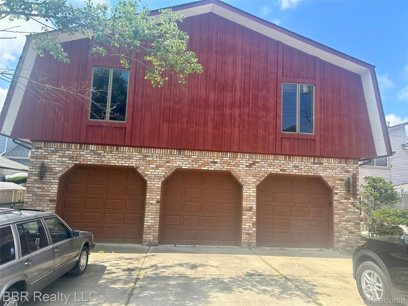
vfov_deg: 53.1
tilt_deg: +6.8
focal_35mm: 26
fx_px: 306
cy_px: 153
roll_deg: -2.0
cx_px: 204
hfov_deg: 67.3
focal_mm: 5.7
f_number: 1.5
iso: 50
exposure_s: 1/1377
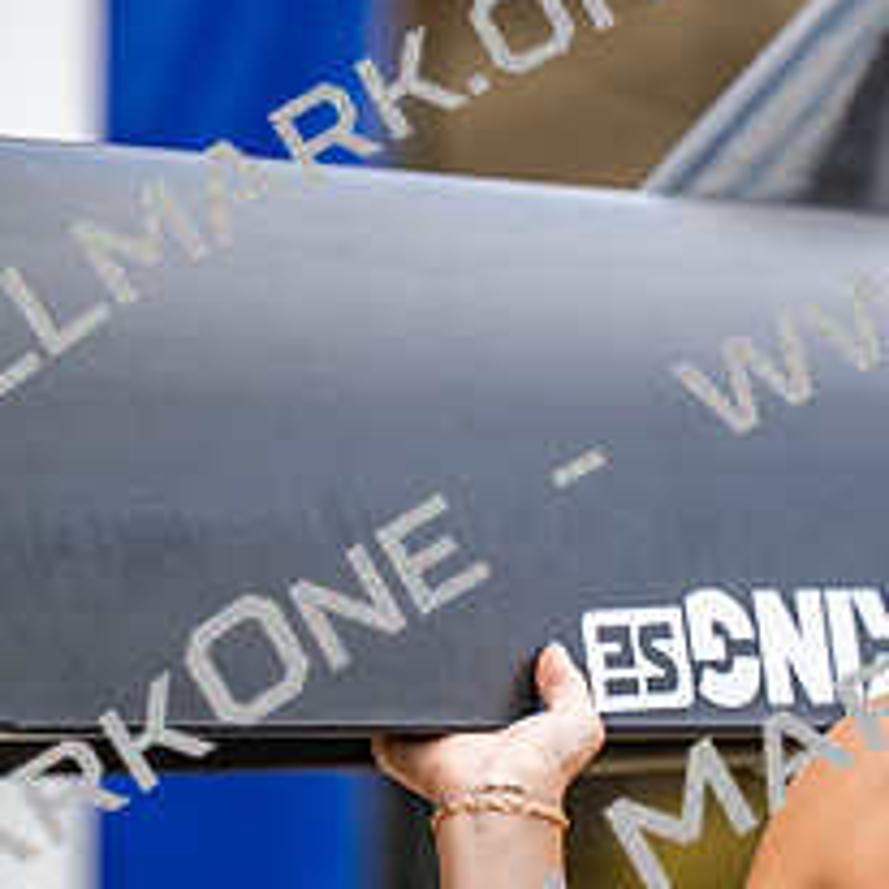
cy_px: 447
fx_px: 11826
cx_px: 1208
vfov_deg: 4.3
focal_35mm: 407
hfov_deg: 4.3
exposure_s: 1/2000
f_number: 2.8
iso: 220
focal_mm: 170
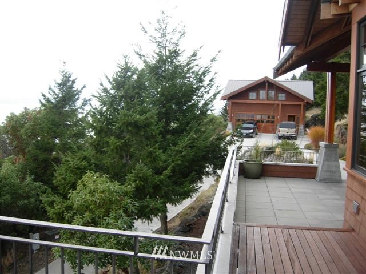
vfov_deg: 39.7
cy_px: 137
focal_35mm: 36
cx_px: 183
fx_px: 381
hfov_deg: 51.4
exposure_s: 1/33.9
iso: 50
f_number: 2.7
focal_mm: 7.5
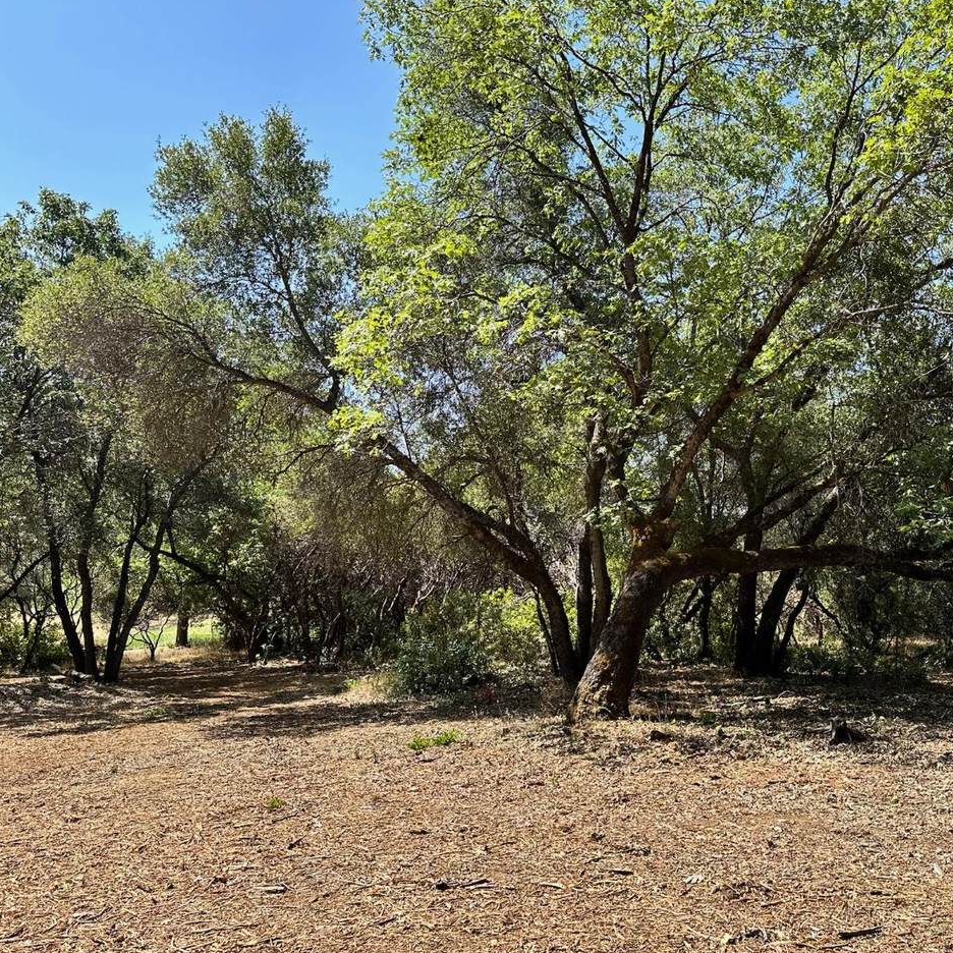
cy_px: 485
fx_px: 903
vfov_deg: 55.6
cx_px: 650
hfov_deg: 54.3
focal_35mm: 29
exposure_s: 1/1721
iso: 80
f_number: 1.78
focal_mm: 6.86
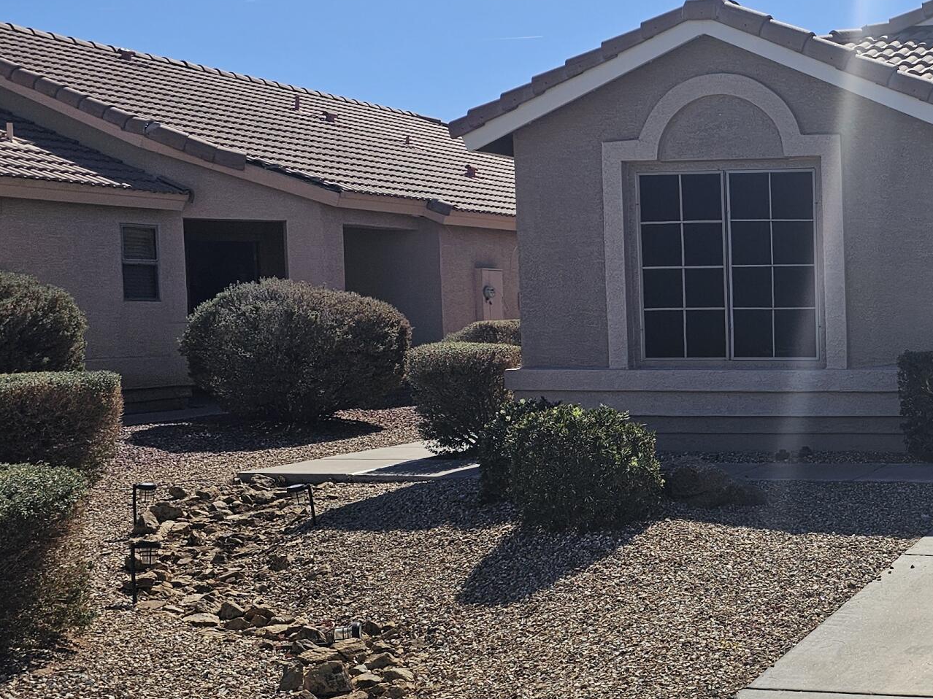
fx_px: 1455
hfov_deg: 31.6
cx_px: 1023
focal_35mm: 54
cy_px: 425
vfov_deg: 27.0
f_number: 1.7
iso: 12
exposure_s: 1/1737
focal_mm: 6.3
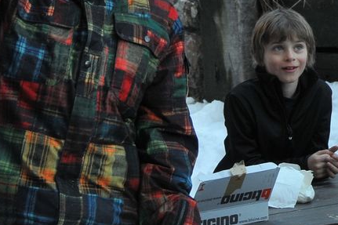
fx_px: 2870
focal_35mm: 306
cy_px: -25
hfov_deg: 6.7
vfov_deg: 4.5
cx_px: 493
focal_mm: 55
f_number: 6.3
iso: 400
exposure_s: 1/60
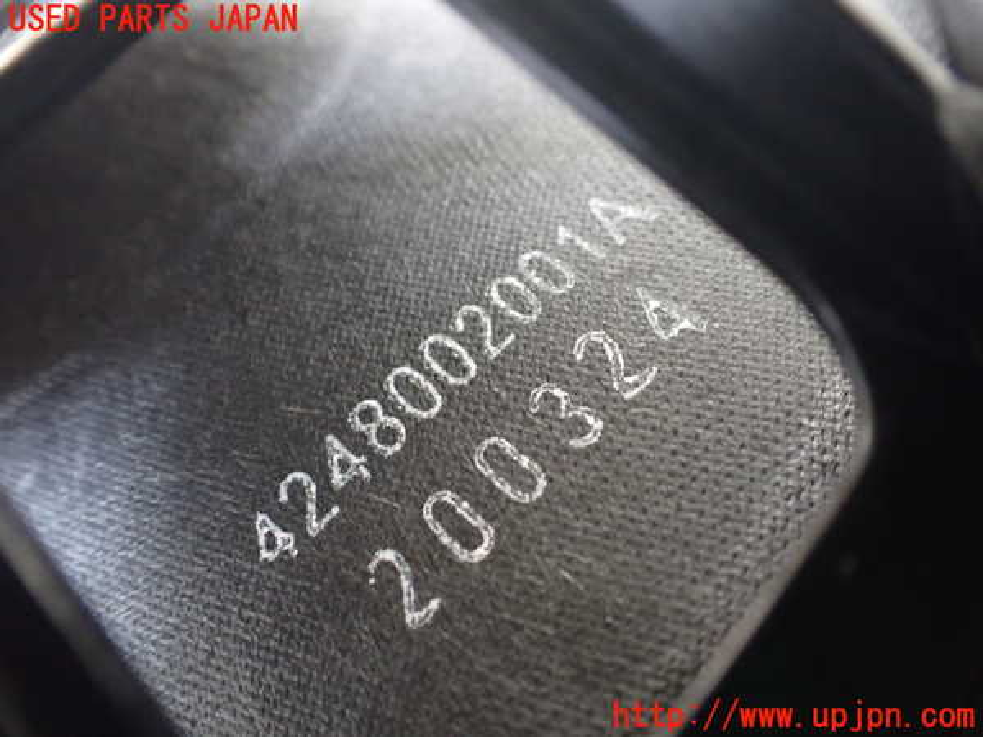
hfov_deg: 60.0
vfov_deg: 46.8
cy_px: 368
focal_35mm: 30
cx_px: 492
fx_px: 852
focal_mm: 5.4
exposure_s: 1/30
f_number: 2.3
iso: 1000
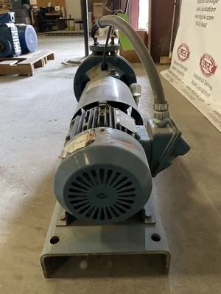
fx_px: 221
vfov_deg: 67.3
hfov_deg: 53.1
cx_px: 110
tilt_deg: -28.4
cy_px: 147
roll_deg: +1.0
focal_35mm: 26
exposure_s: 1/60
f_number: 1.6
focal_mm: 4.2
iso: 320
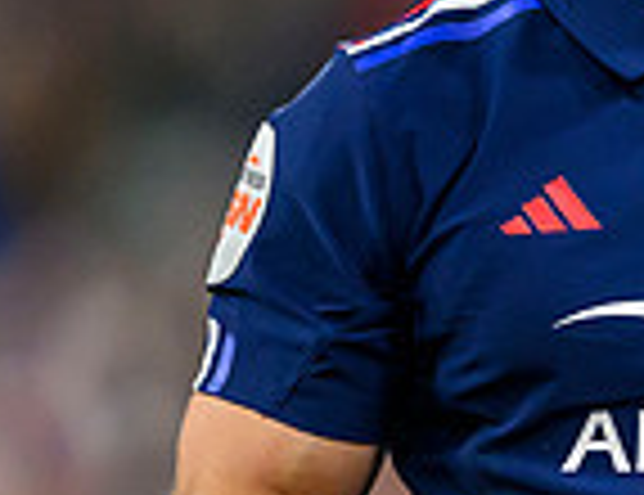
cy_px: 312
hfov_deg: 0.9
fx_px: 39939
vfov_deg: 0.7
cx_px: 1166
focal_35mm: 2127
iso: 3200
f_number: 2.8
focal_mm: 400
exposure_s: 1/2500
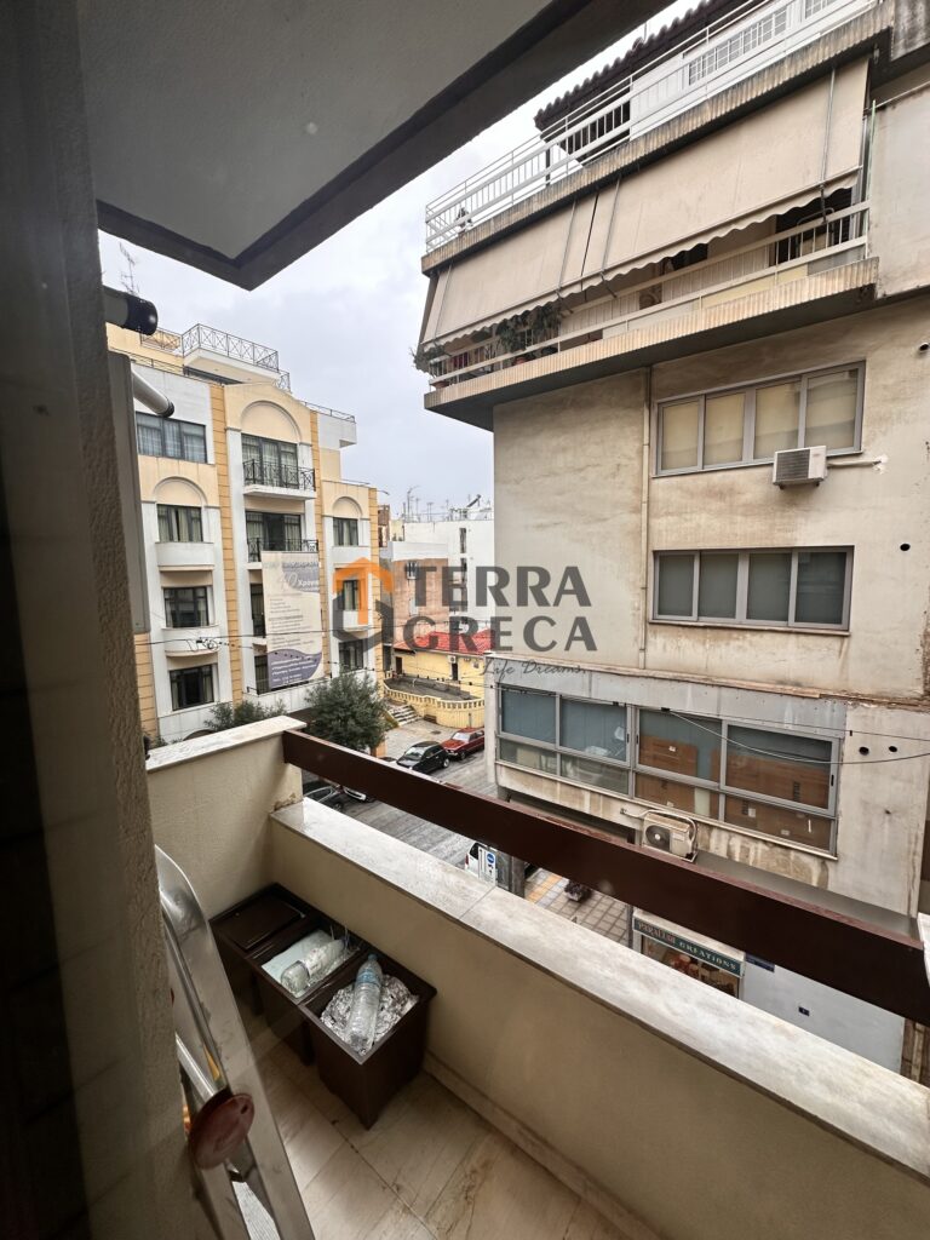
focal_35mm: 14
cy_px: 620
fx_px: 502
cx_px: 465
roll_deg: +0.3
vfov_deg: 102.1
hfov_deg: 85.7
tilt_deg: -5.8
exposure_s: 1/181
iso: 40
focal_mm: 2.22
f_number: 2.2
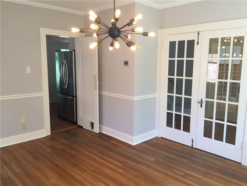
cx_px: 124
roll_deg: -1.0
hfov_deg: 61.7
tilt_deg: -8.8
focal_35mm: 29
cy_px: 93
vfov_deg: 48.2
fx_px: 207
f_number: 2.2
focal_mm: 4.15
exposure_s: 1/30
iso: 32
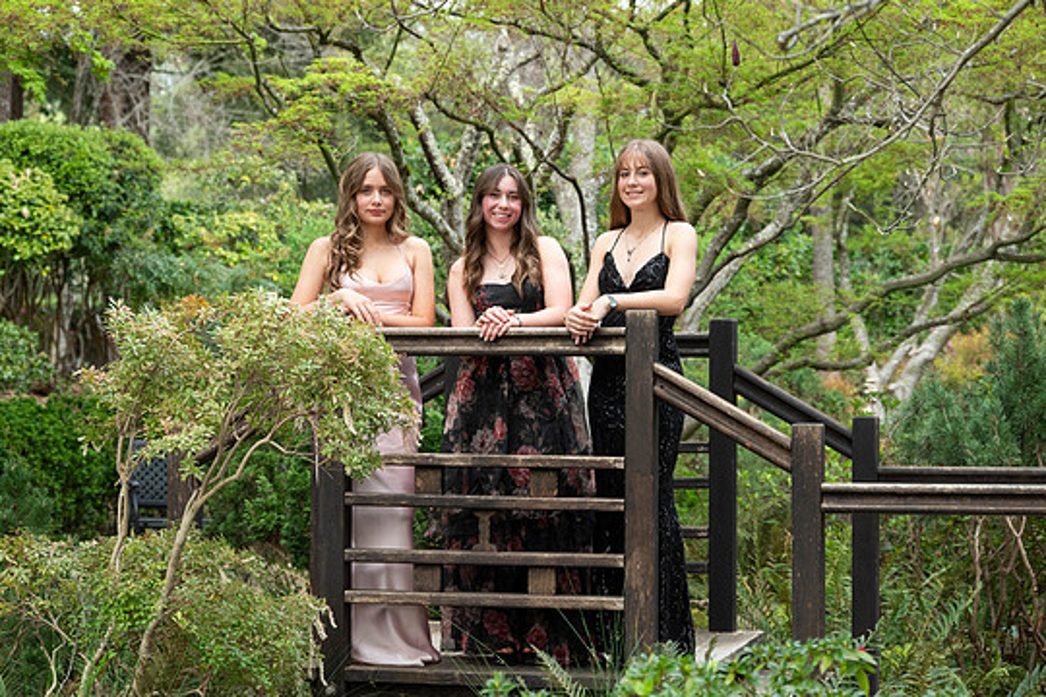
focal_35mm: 87
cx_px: 494
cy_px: 332
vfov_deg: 15.7
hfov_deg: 23.4
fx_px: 2528
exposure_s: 1/640
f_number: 6.3
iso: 1250
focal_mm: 81
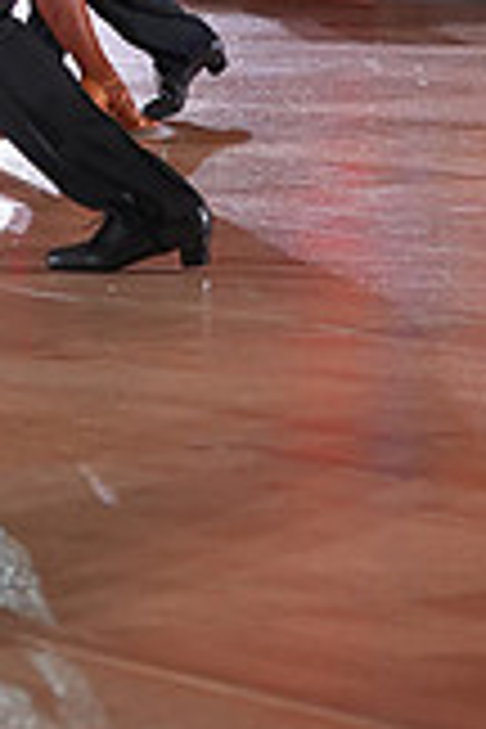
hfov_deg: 5.5
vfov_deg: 8.0
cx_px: -214
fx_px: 5062
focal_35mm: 250
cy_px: -482
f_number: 4
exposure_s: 1/320
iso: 1250
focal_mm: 70
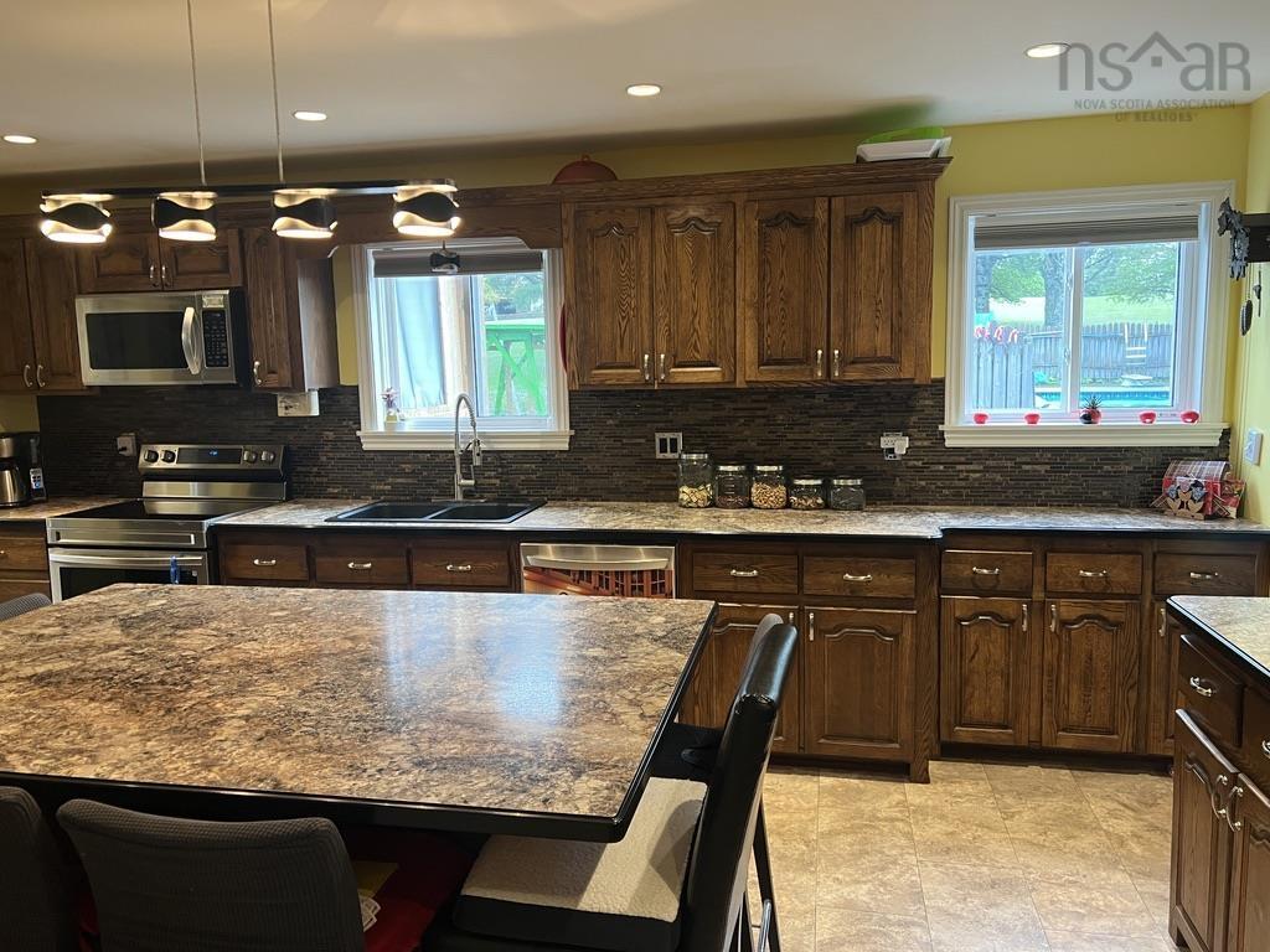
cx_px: 635
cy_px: 476
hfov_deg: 67.3
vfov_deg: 53.1
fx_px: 954
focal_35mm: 26
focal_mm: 5.7
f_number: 1.5
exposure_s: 1/60
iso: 160
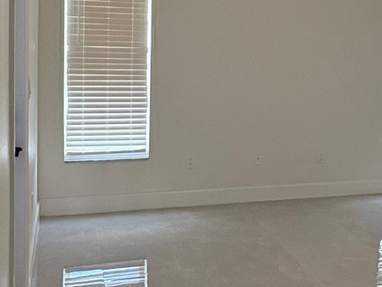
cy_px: 86
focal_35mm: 53
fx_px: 585
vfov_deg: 27.3
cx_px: 275
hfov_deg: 35.6
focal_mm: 2.22
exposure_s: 1/62
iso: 125
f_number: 2.2
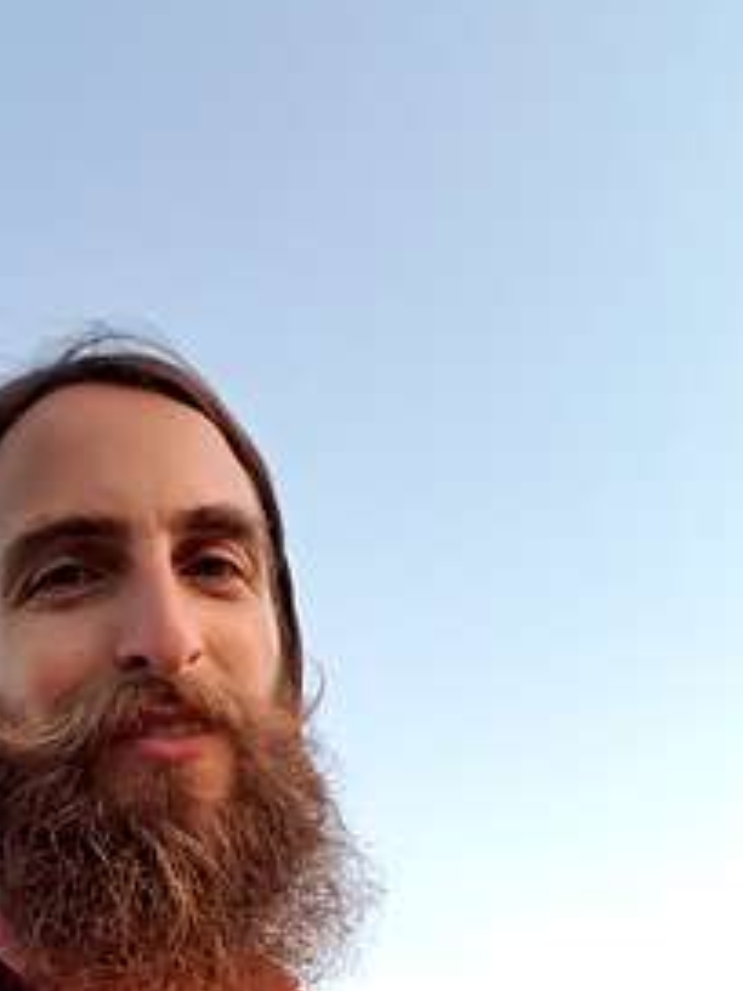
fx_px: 1059
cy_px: 772
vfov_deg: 47.8
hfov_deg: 37.4
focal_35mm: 37
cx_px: 157
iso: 64
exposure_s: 1/120
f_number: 1.7
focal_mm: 2.1
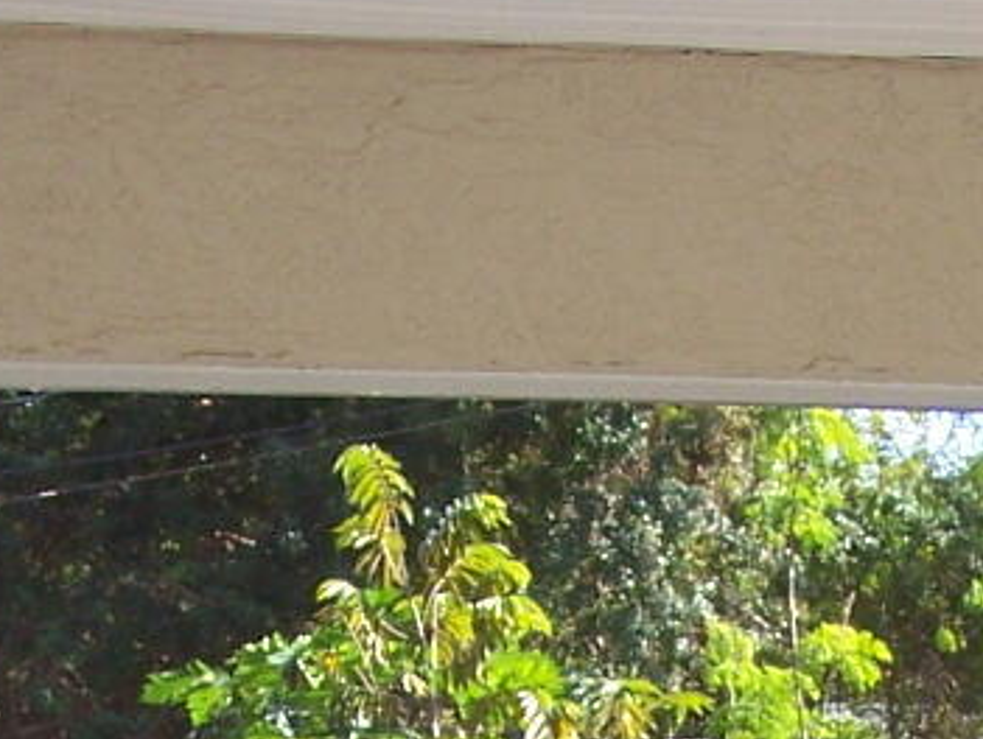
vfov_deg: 8.6
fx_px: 4719
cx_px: 619
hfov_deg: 11.9
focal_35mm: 166
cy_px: 1304
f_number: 3.4
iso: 100
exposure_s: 1/180
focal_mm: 8
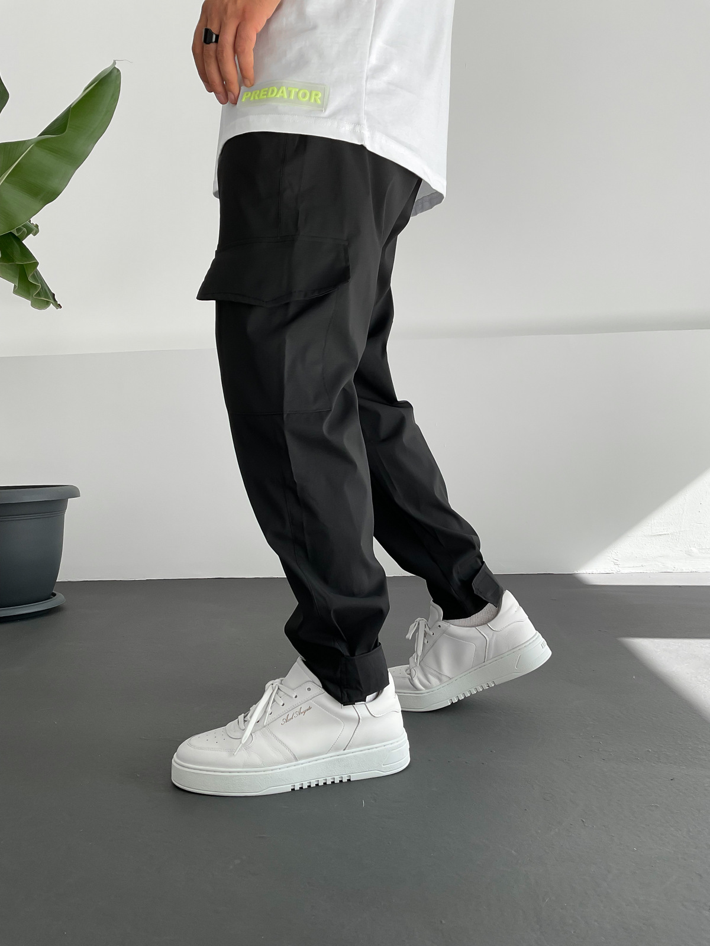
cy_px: 473
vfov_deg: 61.7
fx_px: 793
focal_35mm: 29
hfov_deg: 48.2
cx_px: 355
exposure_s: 1/310
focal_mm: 3
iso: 16
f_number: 1.8
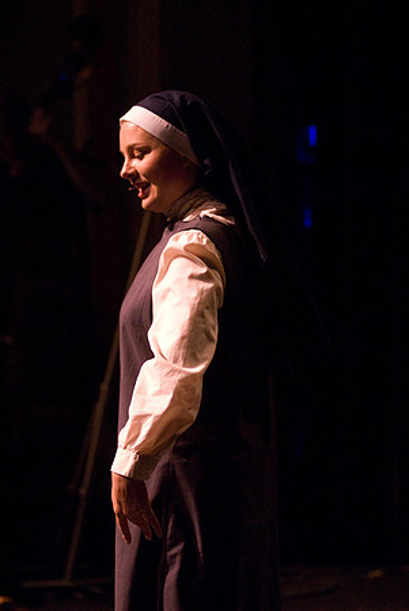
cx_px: 204
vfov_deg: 13.7
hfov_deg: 9.2
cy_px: 306
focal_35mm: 150
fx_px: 2550
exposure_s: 1/100
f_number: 2.8
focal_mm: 100
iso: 1600
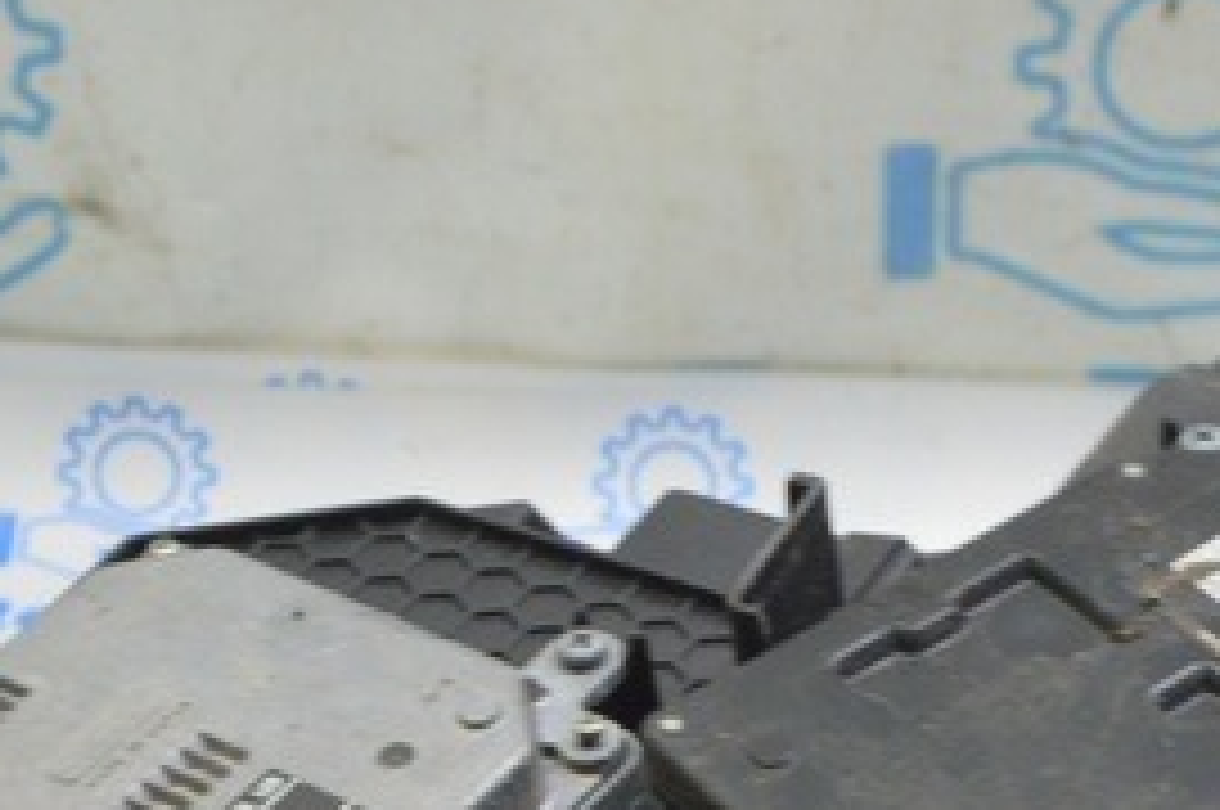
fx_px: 4024
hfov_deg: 17.2
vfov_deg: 11.2
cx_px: 743
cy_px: 1060
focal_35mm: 119
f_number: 5.6
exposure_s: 1/20
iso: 400
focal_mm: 21
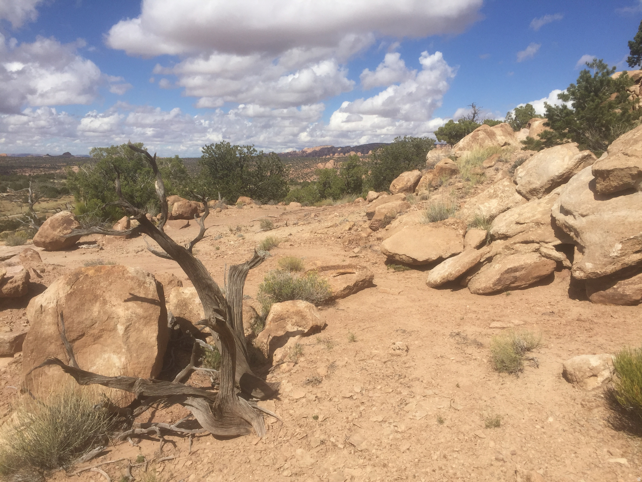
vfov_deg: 48.2
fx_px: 538
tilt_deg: -8.4
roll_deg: -1.1
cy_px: 241
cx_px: 321
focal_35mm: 29
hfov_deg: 61.7
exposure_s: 1/3968
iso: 32
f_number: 2.2
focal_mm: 4.15
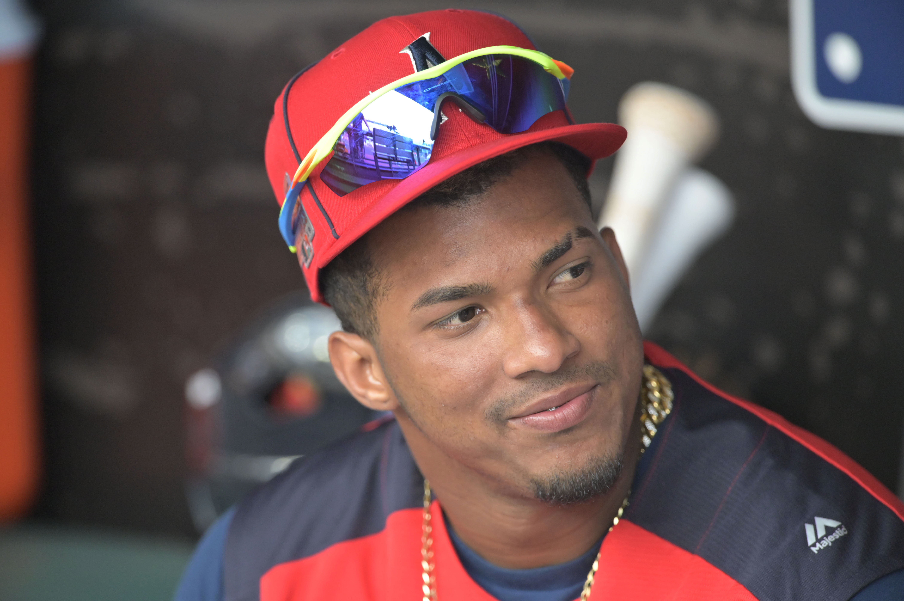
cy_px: 300
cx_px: 452
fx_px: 14053
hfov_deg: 3.7
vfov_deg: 2.5
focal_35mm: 560
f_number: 4
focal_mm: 560
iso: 5000
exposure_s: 1/1000
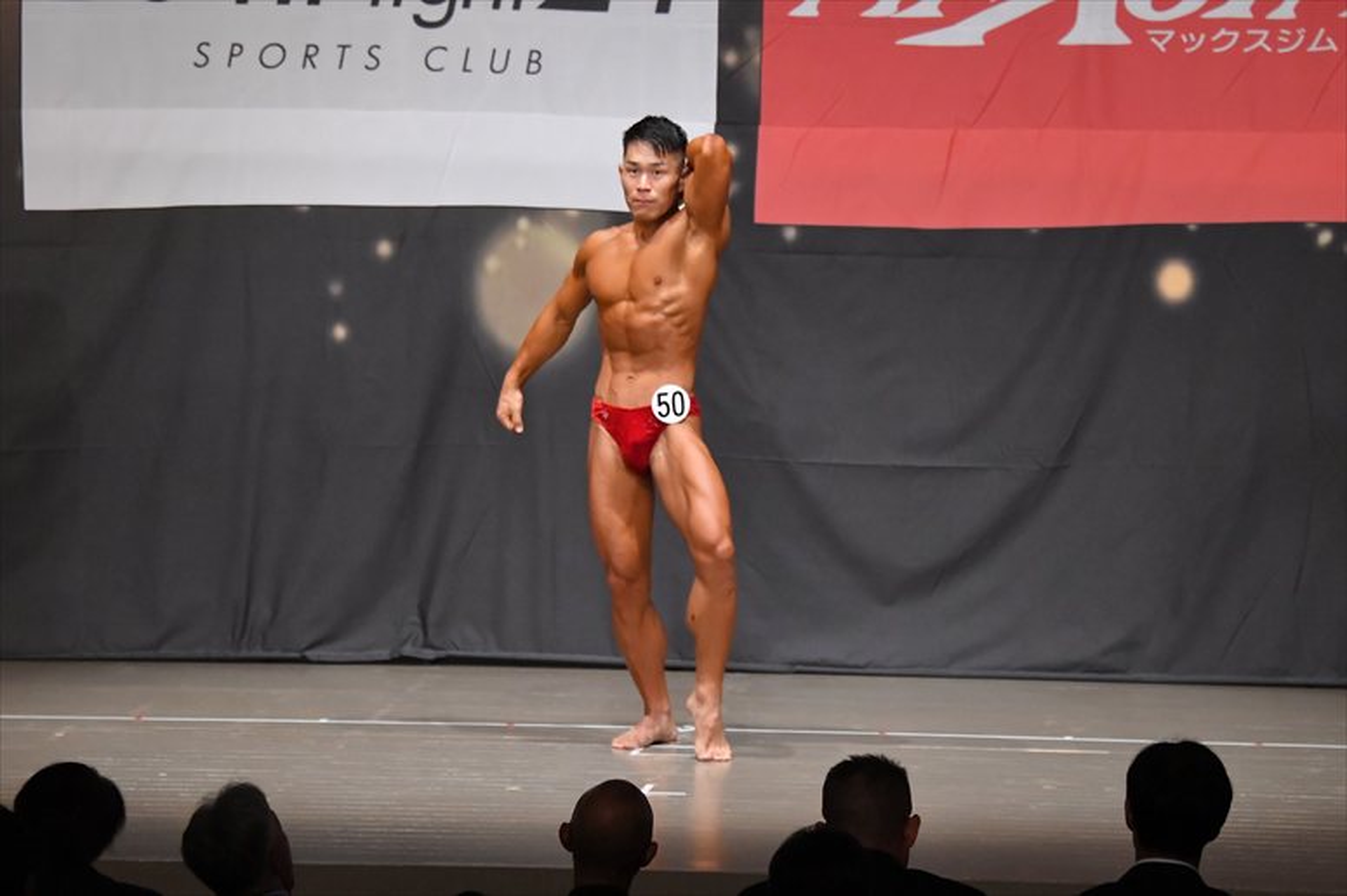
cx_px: 674
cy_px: 448
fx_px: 6844
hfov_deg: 11.2
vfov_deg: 7.5
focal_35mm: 183
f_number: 5.6
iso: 6400
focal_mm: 122
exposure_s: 1/400
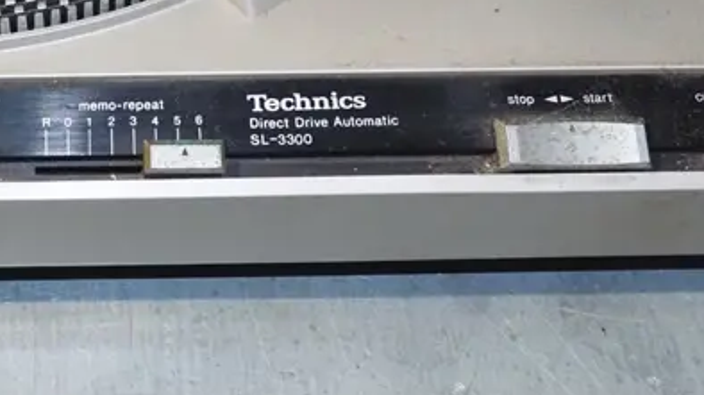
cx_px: 93
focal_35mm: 85
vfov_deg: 13.4
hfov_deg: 24.4
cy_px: -189
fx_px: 1586
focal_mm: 15
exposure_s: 1/125
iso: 2000
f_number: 5.6
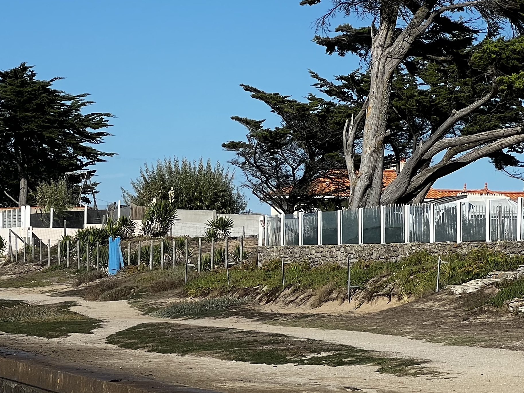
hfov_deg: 11.7
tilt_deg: -2.3
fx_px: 2543
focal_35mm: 168
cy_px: 386
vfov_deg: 8.8
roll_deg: -0.9
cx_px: 42
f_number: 2.8
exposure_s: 1/1130
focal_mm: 9
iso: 32
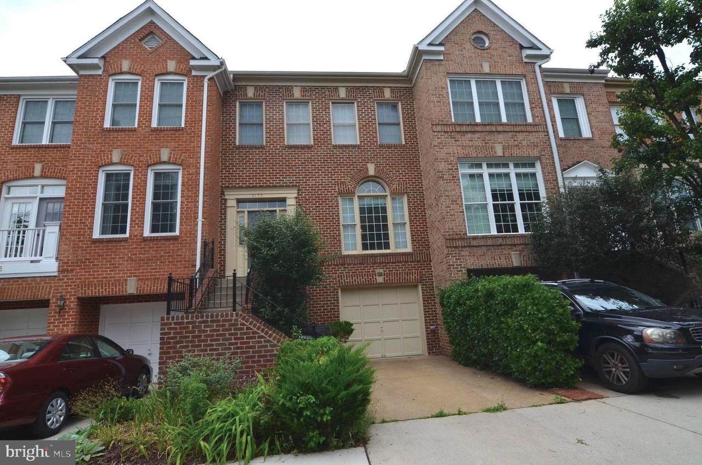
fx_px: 350
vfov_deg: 67.1
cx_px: 351
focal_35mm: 18
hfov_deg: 90.1
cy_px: 232
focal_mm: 12
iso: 200
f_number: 7.1
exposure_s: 1/200
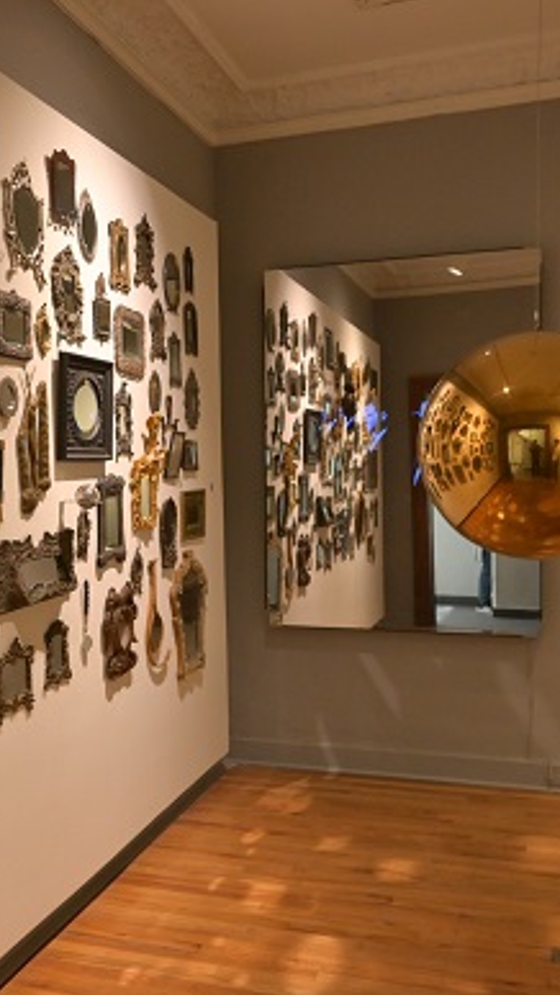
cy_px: 509
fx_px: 1028
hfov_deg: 29.9
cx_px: 136
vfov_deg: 51.6
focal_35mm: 39
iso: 1600
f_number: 5
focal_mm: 16
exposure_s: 1/80
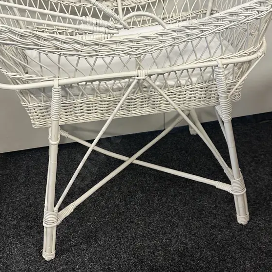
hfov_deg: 42.8
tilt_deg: -30.7
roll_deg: +3.2
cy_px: 99
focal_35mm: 39
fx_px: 347
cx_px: 140
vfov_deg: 42.5
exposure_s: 1/100
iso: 200
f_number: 1.78
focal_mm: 6.86
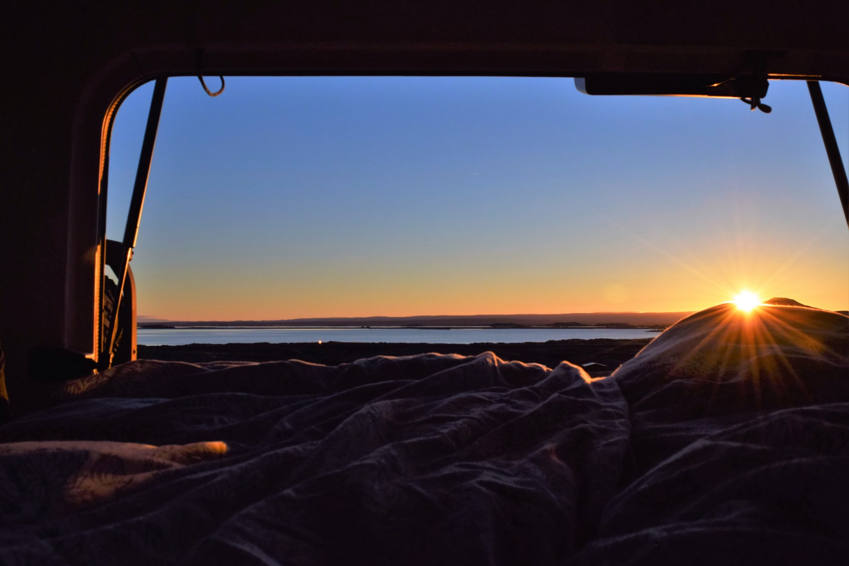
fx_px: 743
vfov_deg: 41.7
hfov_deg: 59.5
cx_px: 424
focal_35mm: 32
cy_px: 283
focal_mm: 21
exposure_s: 1/500
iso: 200
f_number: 11
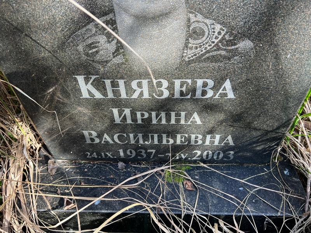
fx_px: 234
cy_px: 116
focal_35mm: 26
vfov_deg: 53.1
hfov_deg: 67.3
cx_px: 156
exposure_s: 1/207
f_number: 1.5
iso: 40
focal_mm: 5.7
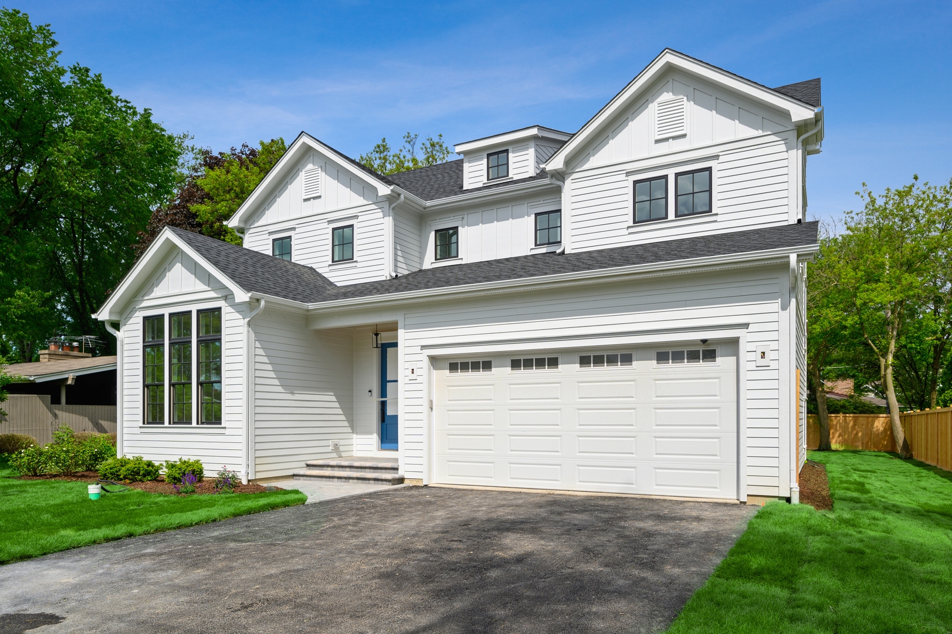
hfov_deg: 78.6
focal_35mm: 22
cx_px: 476
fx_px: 581
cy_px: 317
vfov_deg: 57.2
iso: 200
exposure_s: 1/125
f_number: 8
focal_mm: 22
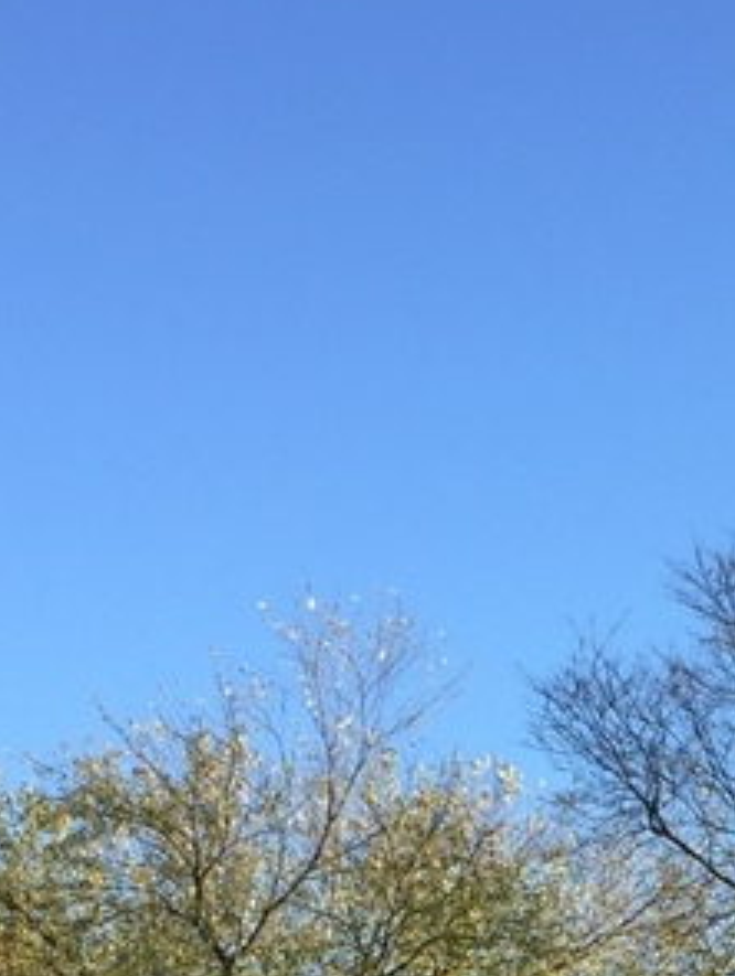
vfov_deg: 17.0
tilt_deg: +3.4
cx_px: 755
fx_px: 2994
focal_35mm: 106
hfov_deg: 13.8
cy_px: 1399
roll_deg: +0.2
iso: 32
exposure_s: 1/565
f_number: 2.2
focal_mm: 4.15
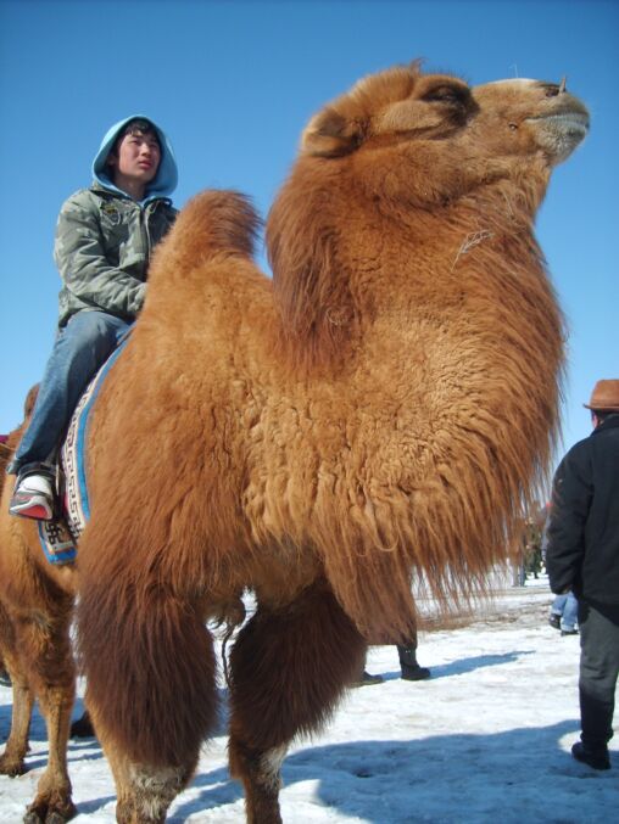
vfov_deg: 52.6
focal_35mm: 35
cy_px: 412
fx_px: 834
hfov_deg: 40.7
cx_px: 310
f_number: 7.1
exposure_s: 1/180
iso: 50
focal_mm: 5.8
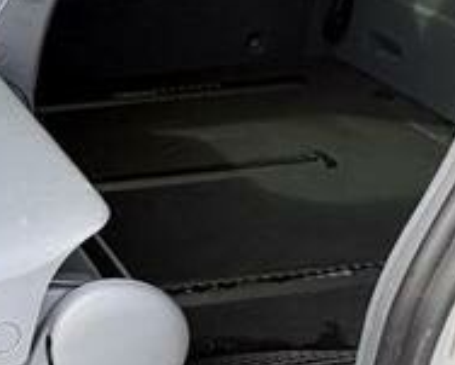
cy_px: -12
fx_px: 877
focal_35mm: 65
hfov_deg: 23.4
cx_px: -225
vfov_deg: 22.5
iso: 64
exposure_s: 1/175
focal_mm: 2.22
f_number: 2.2
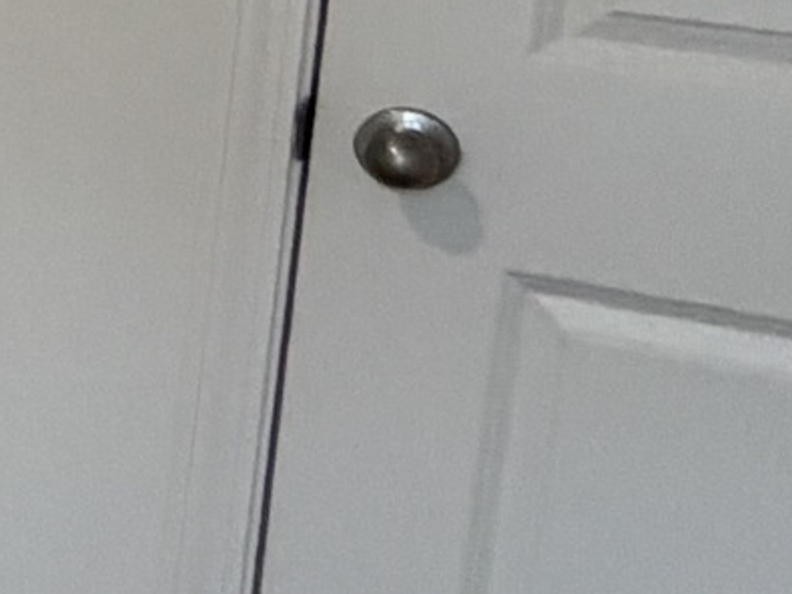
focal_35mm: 109
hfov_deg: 11.2
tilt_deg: -8.9
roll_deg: +0.4
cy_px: -213
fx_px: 2493
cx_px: -1592
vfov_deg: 13.0
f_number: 2.2
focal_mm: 2.22
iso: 320
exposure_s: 1/120
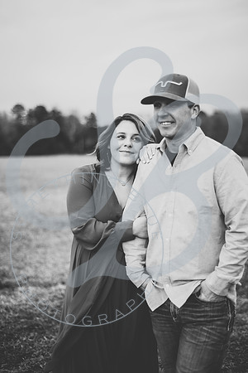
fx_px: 517
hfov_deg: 27.0
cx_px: 124
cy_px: 186
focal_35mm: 50
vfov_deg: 39.6
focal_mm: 50
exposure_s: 1/250
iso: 320
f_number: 1.8
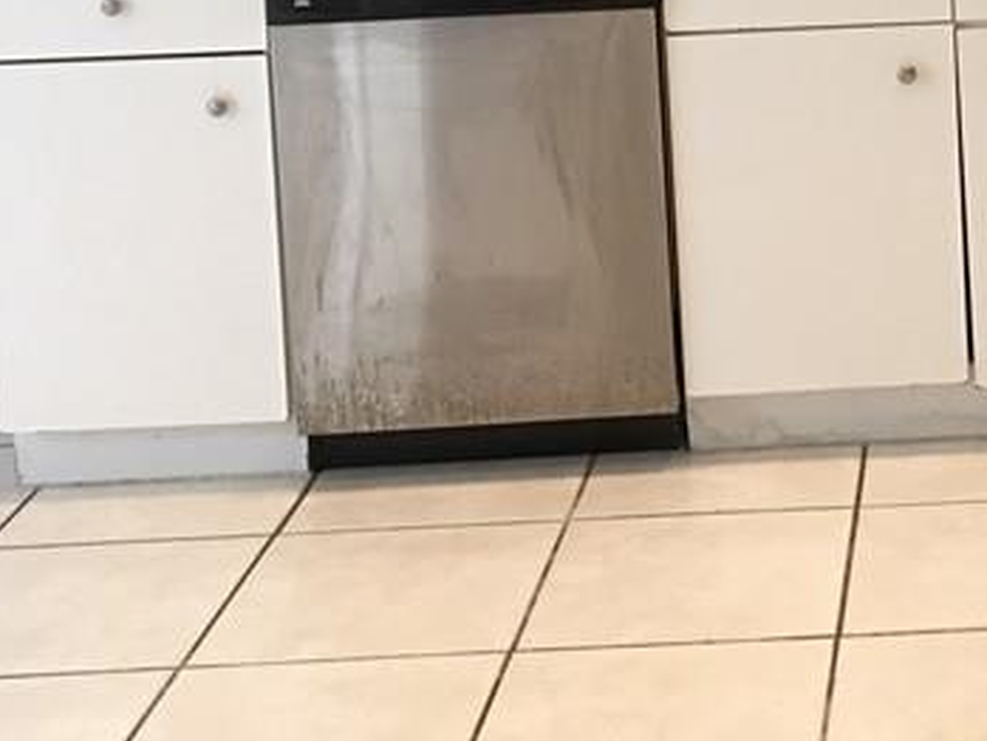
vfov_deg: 16.6
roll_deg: +2.6
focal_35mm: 85
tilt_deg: -6.4
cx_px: 1077
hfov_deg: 21.8
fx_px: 2424
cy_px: -164
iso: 50
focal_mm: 4.15
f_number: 2.2
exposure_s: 1/15
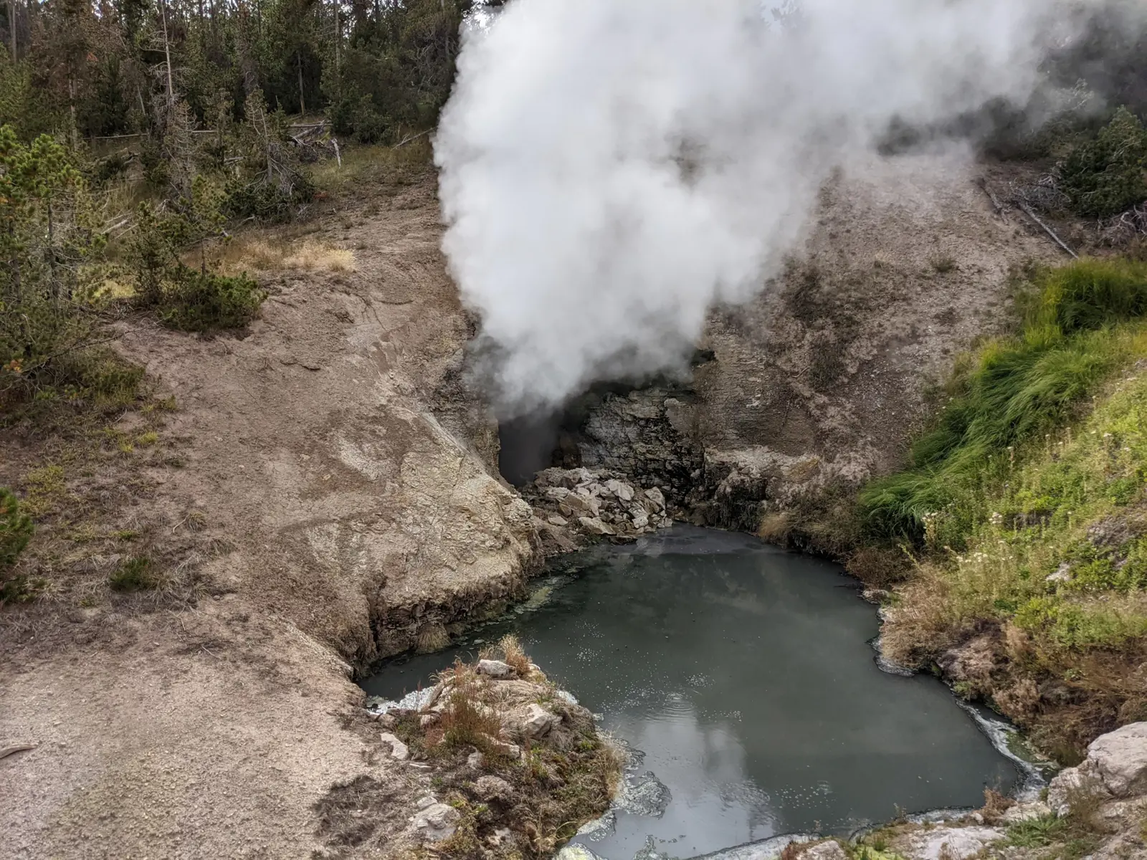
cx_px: 574
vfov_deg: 51.4
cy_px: 430
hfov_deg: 65.3
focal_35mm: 27
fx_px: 895
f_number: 1.73
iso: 57
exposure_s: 1/4673
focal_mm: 4.38
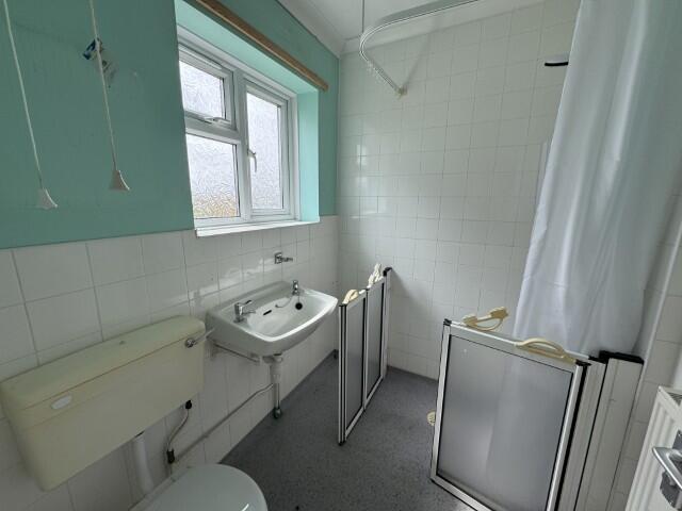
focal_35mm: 14
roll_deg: -0.7
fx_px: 276
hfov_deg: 102.1
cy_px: 256
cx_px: 341
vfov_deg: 85.7
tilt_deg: -11.2
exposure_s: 1/201
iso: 40
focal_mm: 2.22
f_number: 2.2
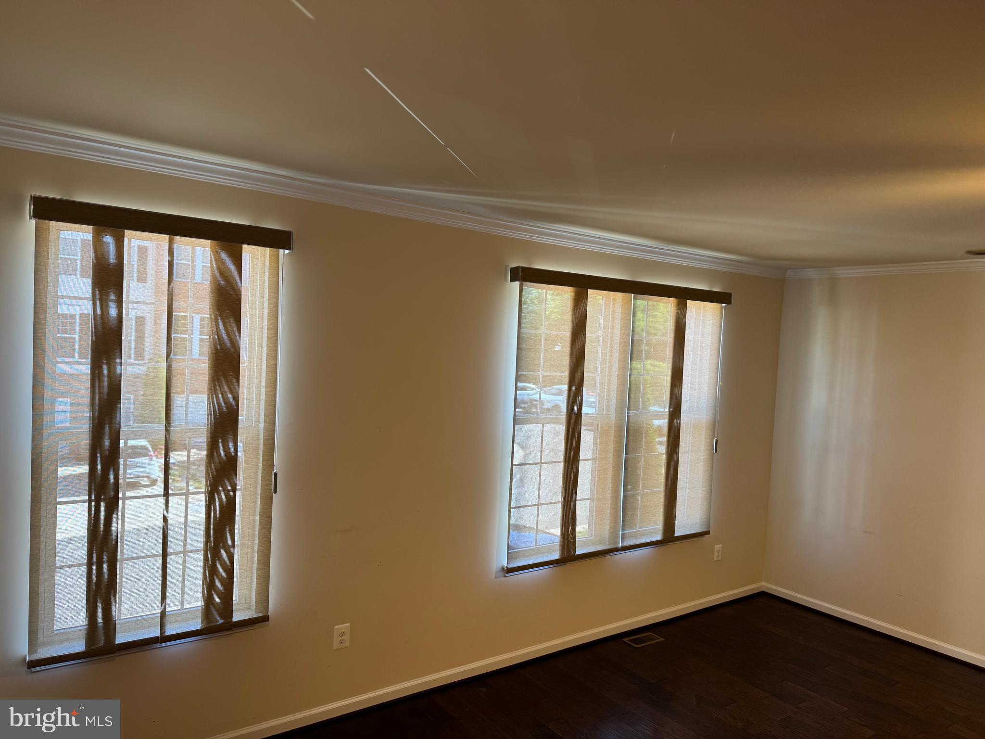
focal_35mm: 24
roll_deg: -3.0
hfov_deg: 71.6
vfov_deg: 56.8
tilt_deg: -1.9
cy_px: 370
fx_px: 683
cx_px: 492
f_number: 1.78
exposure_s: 1/60
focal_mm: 6.76
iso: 125
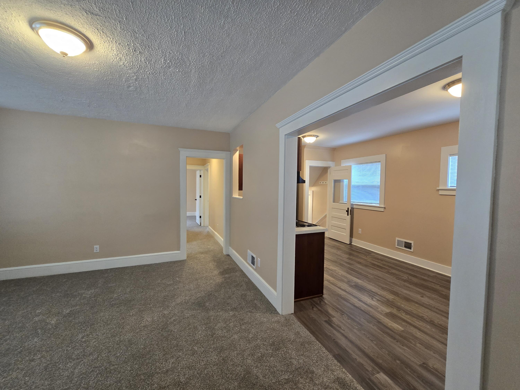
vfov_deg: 89.9
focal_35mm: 13
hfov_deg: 106.2
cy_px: 195
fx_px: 195
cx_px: 260
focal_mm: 2.2
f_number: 2.2
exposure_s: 1/60
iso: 200
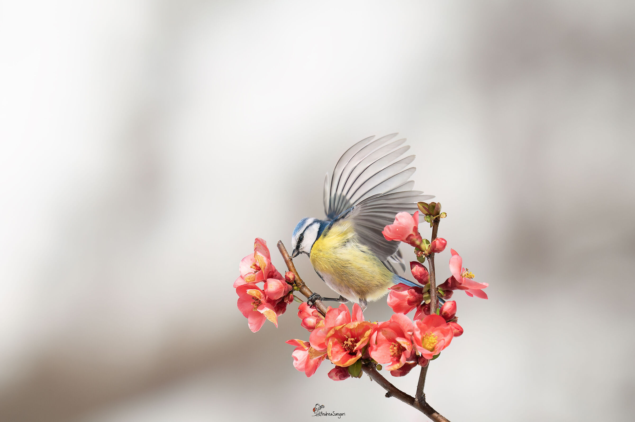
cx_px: 318
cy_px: 211
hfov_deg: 3.4
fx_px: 10576
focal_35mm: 600
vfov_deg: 2.3
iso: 1000
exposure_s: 1/4000
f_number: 8
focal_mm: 600
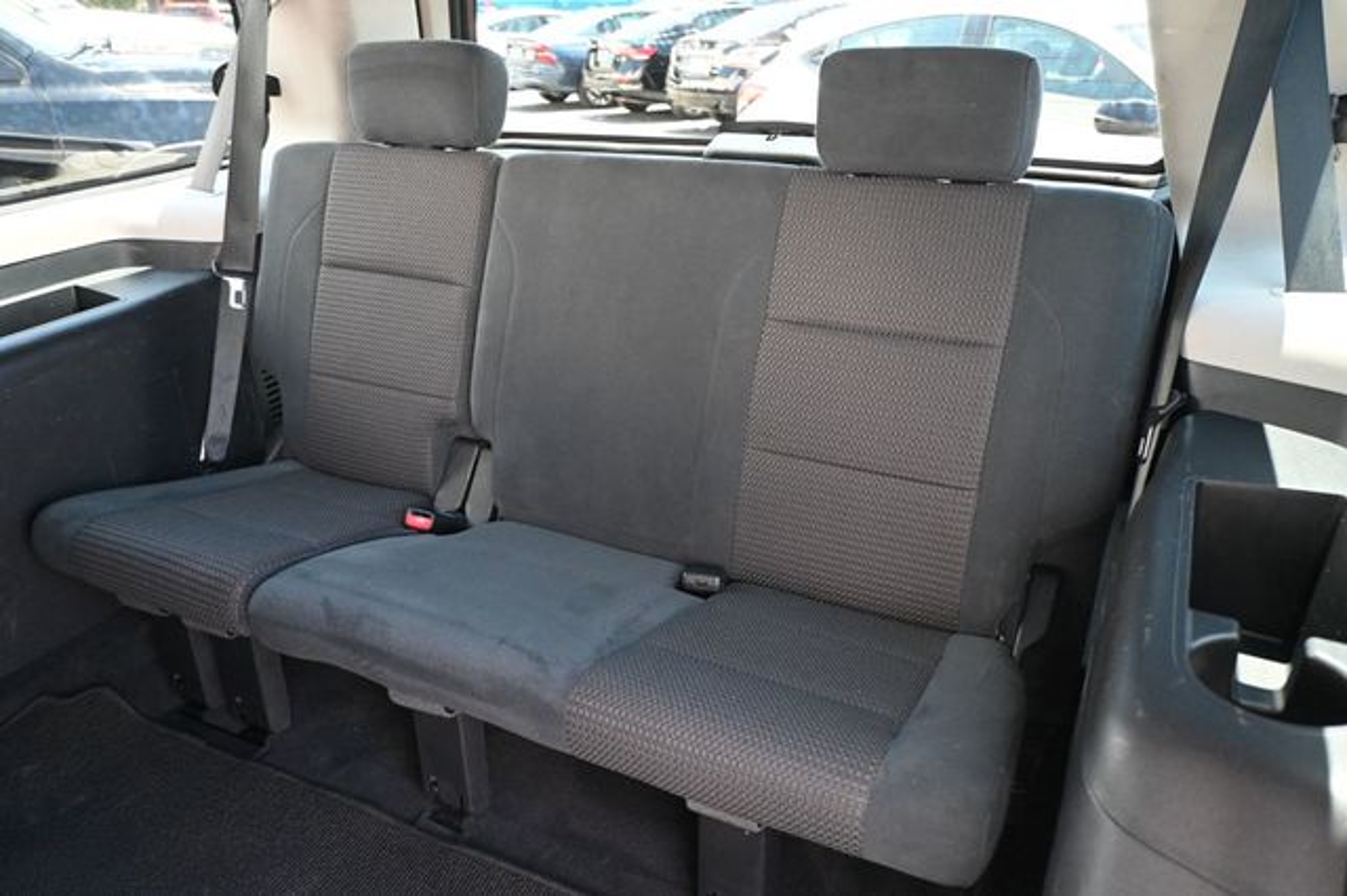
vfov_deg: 47.9
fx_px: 1010
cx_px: 674
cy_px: 448
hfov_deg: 67.4
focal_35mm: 27
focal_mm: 18
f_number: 3.5
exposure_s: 1/100
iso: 3200
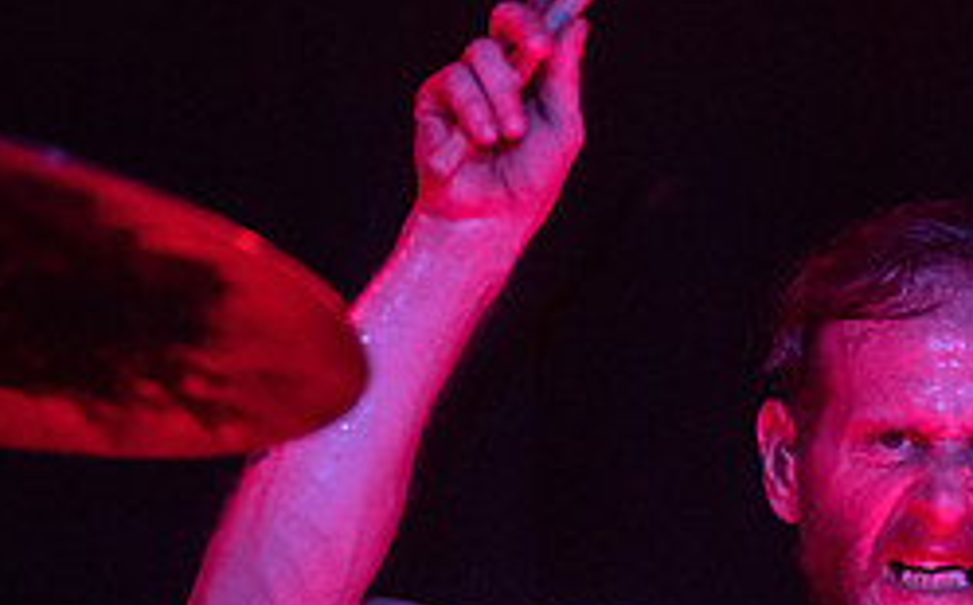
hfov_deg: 6.1
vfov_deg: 3.8
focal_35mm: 345
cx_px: 844
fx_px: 9138
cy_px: 505
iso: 3200
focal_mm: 145
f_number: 3.2
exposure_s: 1/250
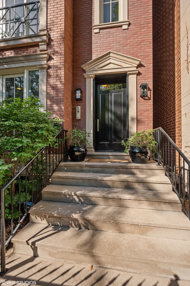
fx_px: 111
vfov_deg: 104.3
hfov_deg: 81.2
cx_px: 95
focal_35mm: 14
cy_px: 143
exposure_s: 1/15
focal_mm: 14
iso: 100
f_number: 11
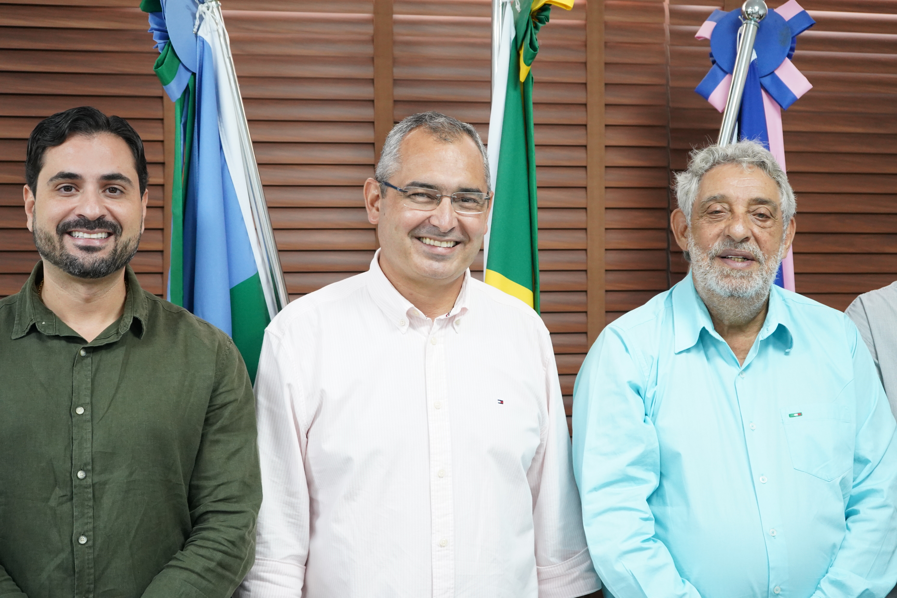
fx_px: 1520
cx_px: 448
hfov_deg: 32.9
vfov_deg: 22.3
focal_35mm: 61
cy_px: 299
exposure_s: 1/80
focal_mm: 61
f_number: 5.6
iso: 4000
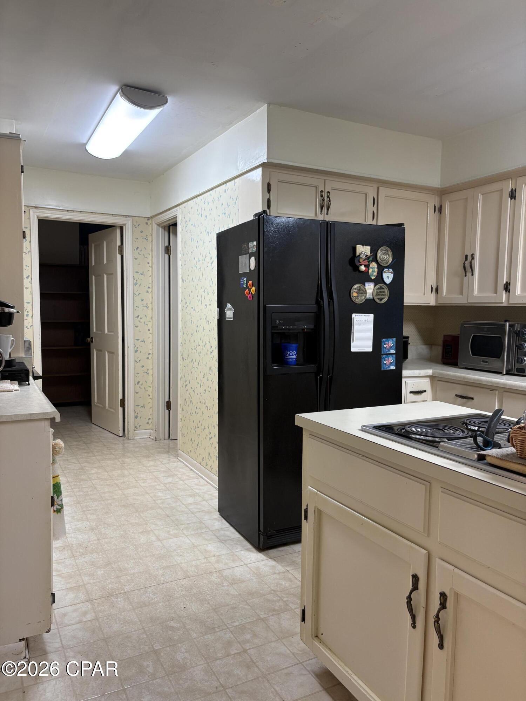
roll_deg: -0.7
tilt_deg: -3.5
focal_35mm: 26
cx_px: 263
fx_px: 527
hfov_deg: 53.1
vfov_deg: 67.3
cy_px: 350
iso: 125
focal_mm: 5.96
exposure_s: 1/120
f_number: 1.6
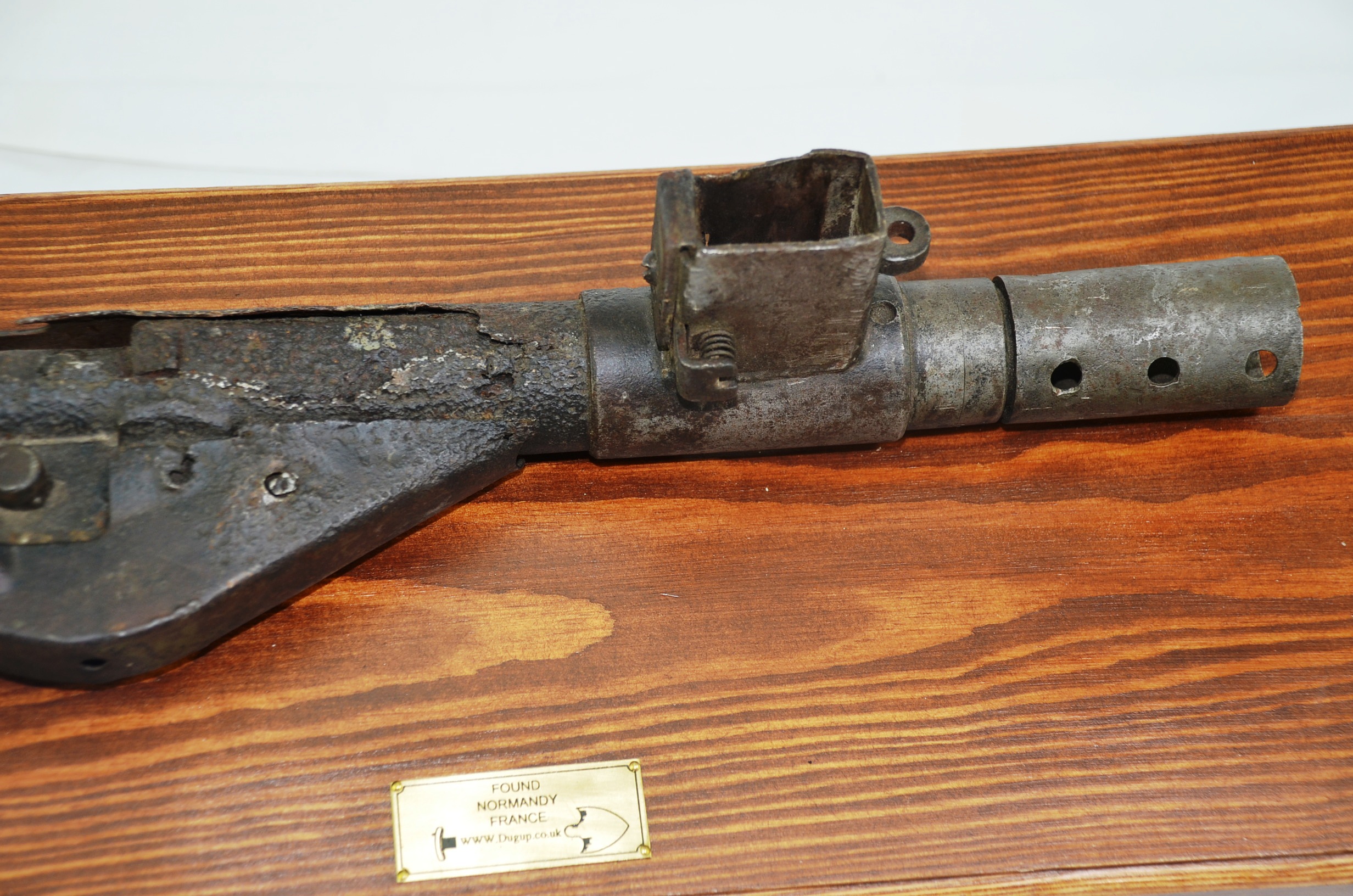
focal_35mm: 72
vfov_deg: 18.8
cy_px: 448
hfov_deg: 28.1
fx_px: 2700
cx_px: 676
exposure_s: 1/125
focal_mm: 48
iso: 320
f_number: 4.8
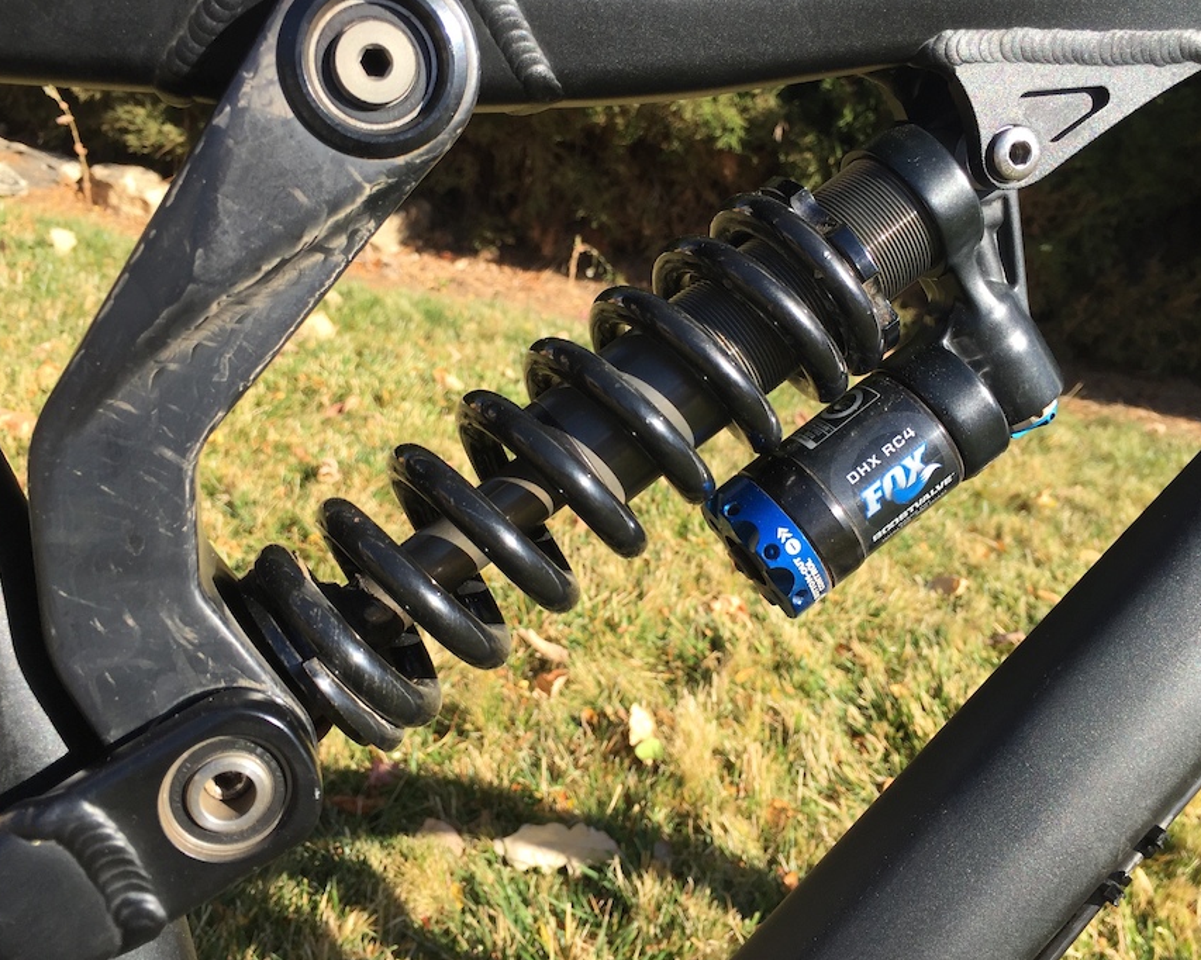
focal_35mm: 34
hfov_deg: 52.9
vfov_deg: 43.3
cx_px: 587
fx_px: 1208
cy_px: 442
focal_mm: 4.15
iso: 32
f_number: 2.2
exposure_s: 1/824
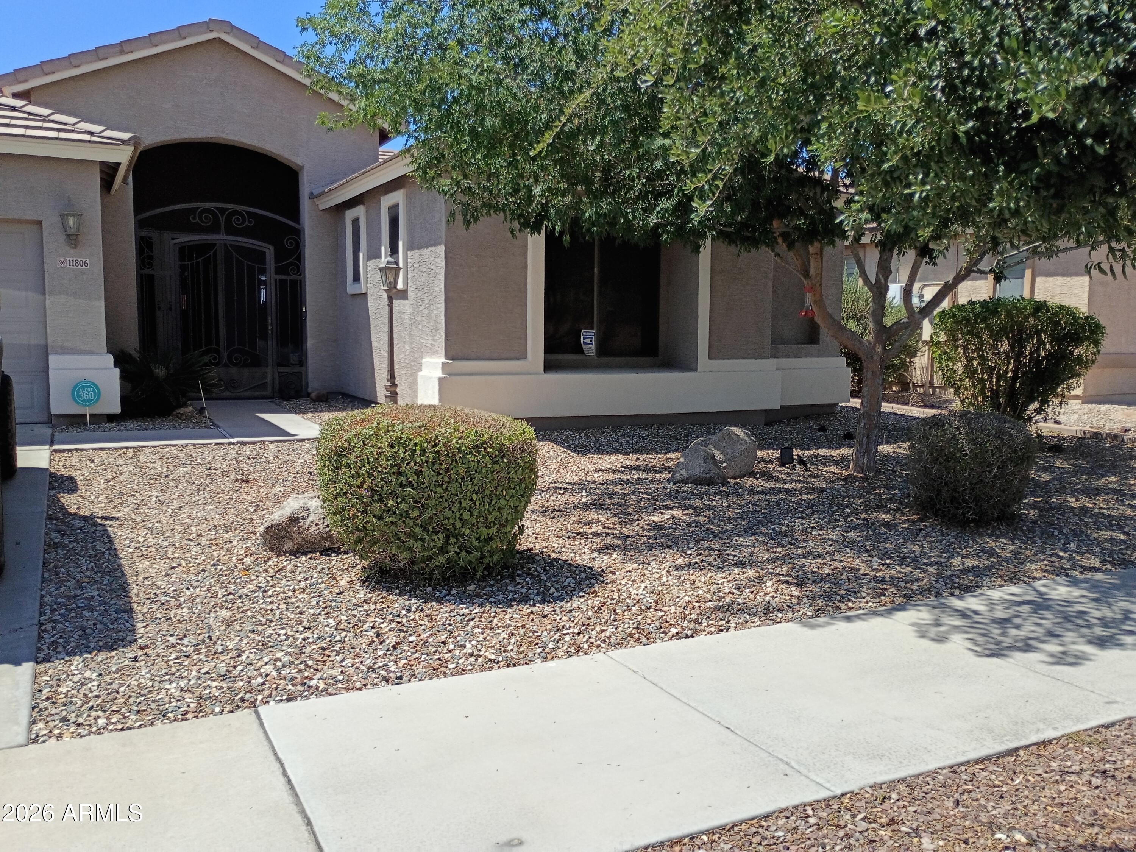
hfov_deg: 61.7
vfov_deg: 48.2
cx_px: 568
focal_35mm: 29
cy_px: 426
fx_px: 952
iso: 104
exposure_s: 1/1070
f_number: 1.8
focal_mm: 4.27
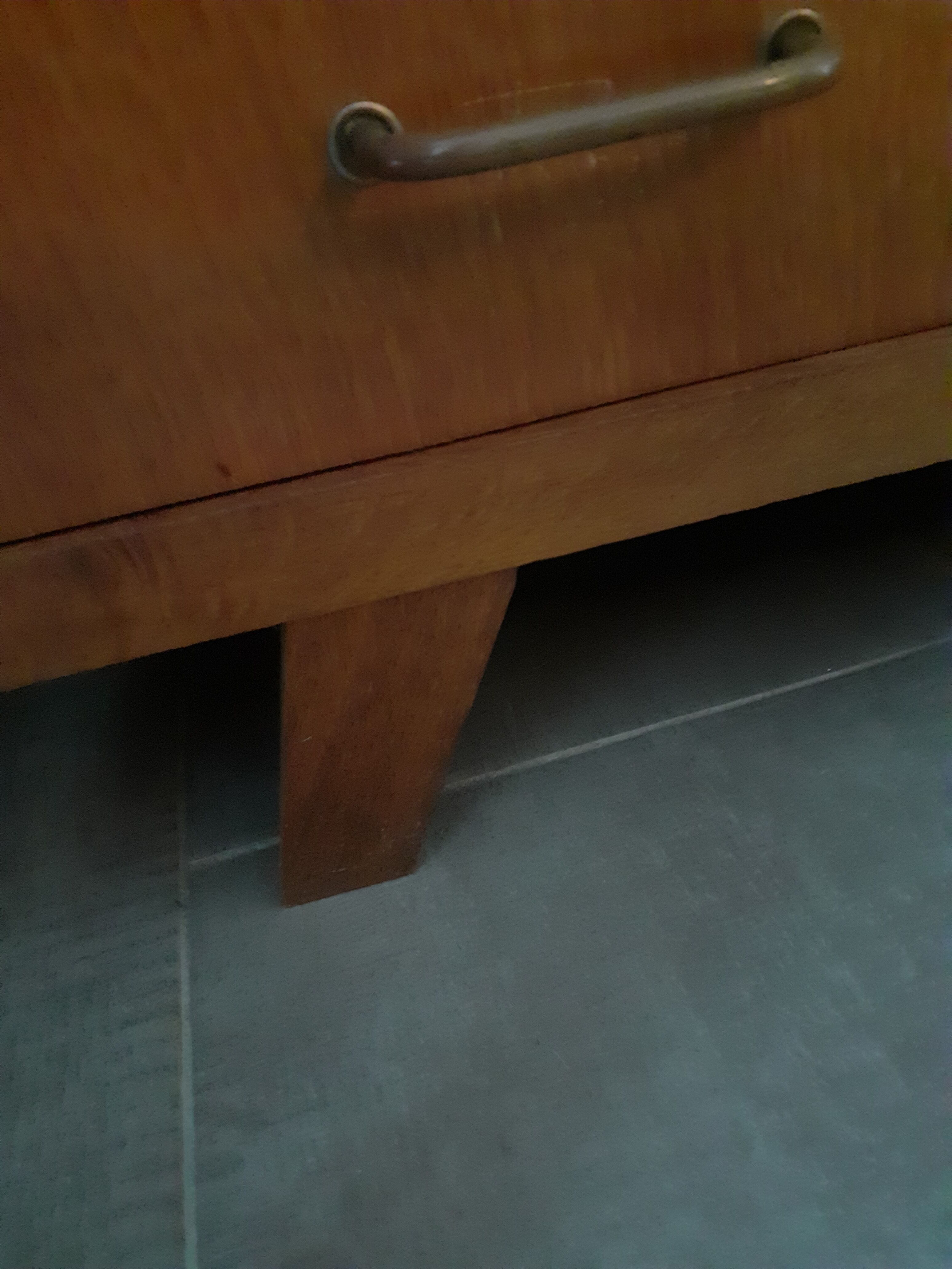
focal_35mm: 27
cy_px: 634
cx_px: 476
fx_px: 990
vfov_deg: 65.3
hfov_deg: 51.4
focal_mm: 3.6
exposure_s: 1/10
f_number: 1.9
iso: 1250
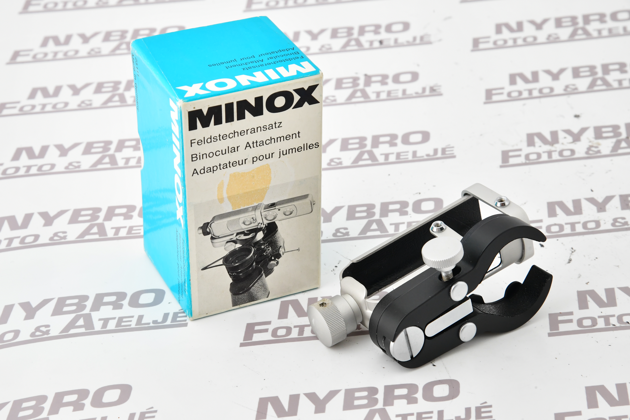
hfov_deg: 22.1
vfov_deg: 14.9
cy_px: 210
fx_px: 1610
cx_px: 315
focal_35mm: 92
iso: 1600
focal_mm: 92
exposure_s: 1/125
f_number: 16
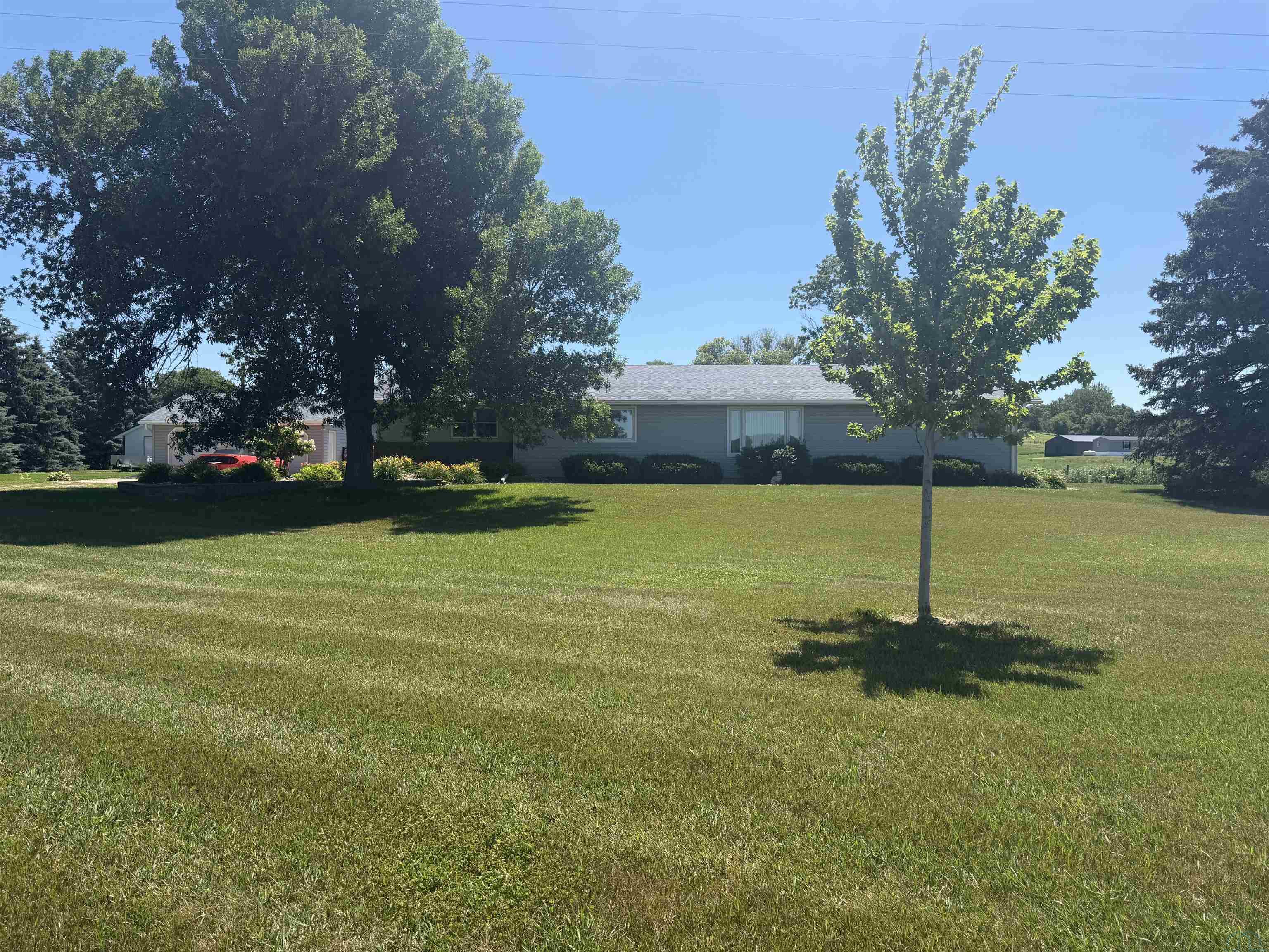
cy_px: 476
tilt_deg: -0.2
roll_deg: +0.5
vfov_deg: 56.8
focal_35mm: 24
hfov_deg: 71.6
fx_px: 880
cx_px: 634
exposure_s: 1/3425
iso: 80
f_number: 1.78
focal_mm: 6.76
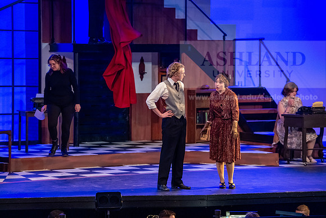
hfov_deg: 15.2
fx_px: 1223
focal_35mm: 135
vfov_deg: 10.2
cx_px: 163
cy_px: 109
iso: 3200
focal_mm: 135
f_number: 3.2
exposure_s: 1/200
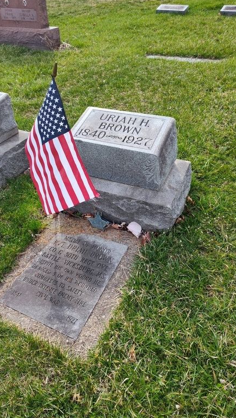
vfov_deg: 71.9
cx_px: 109
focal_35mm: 26
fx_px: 289
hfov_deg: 44.4
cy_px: 206
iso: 100
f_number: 1.8
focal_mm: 5.56
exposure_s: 1/823
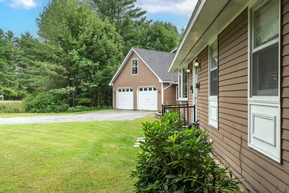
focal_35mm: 35
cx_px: 144
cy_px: 96
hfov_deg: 54.4
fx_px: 281
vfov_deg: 37.9
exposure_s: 1/160
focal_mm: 35
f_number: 8
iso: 320
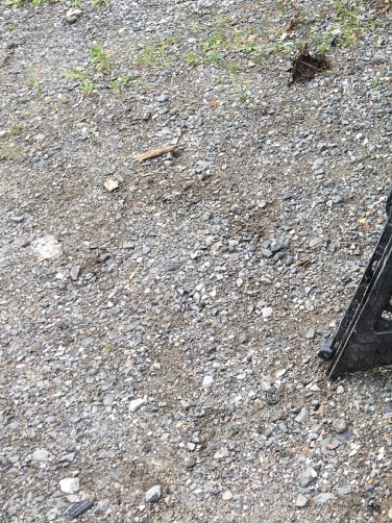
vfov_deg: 25.9
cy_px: 115
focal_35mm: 74
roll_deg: +8.4
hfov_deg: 18.5
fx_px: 1118
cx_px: 512
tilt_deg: -35.5
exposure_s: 1/475
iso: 25
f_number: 2.2
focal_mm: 4.15
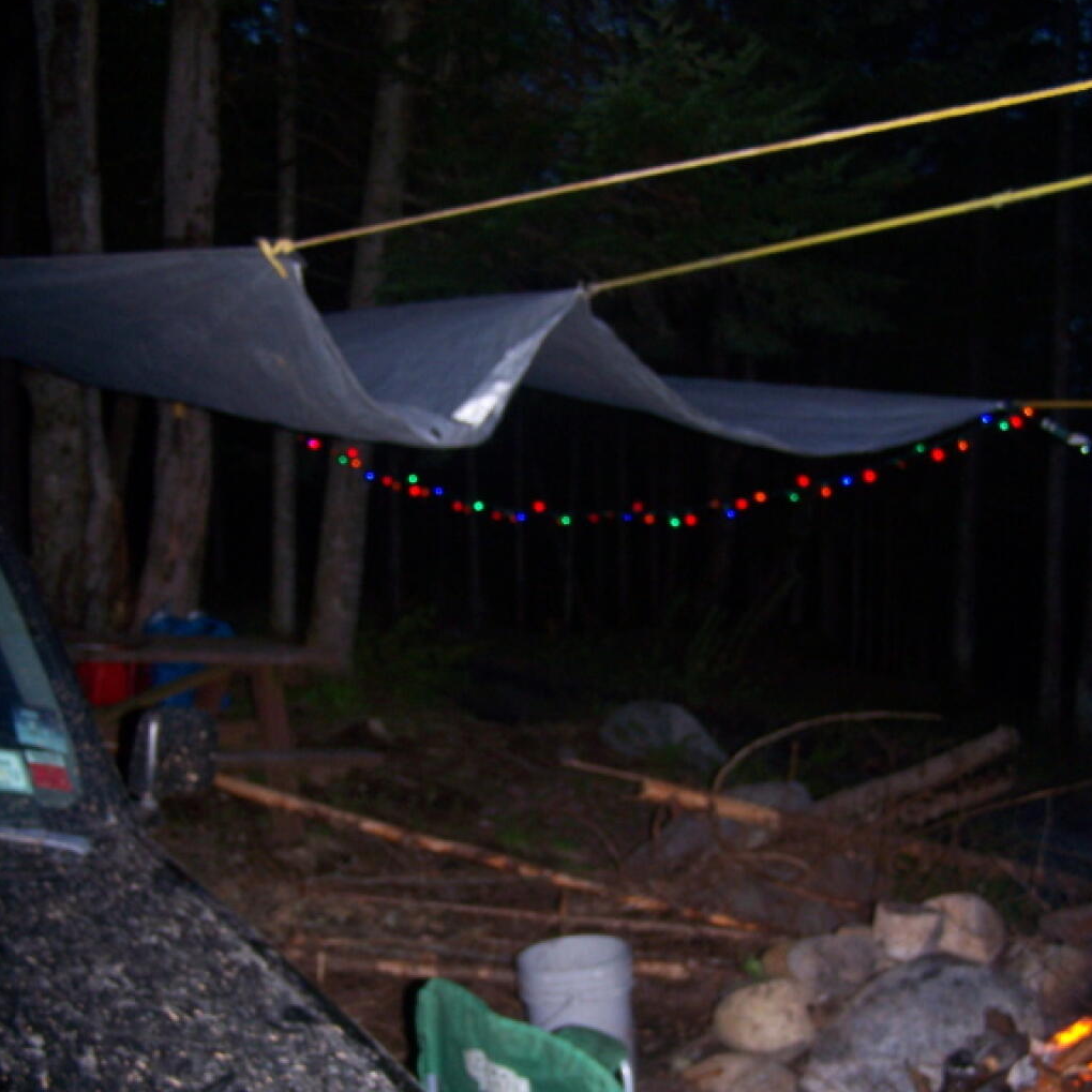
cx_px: 547
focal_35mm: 45
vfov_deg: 37.2
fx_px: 1606
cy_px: 709
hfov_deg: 37.6
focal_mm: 6.3
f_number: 2.8
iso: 140
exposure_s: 1/60
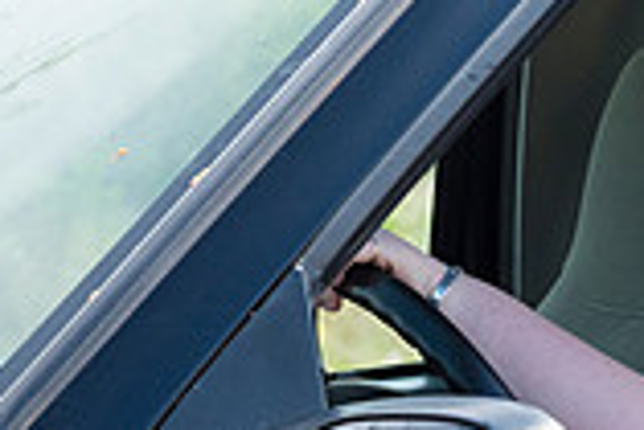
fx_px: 5694
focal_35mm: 318
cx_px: 1013
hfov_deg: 6.4
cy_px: 301
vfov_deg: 4.3
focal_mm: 86
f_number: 7.1
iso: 1000
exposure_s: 1/800
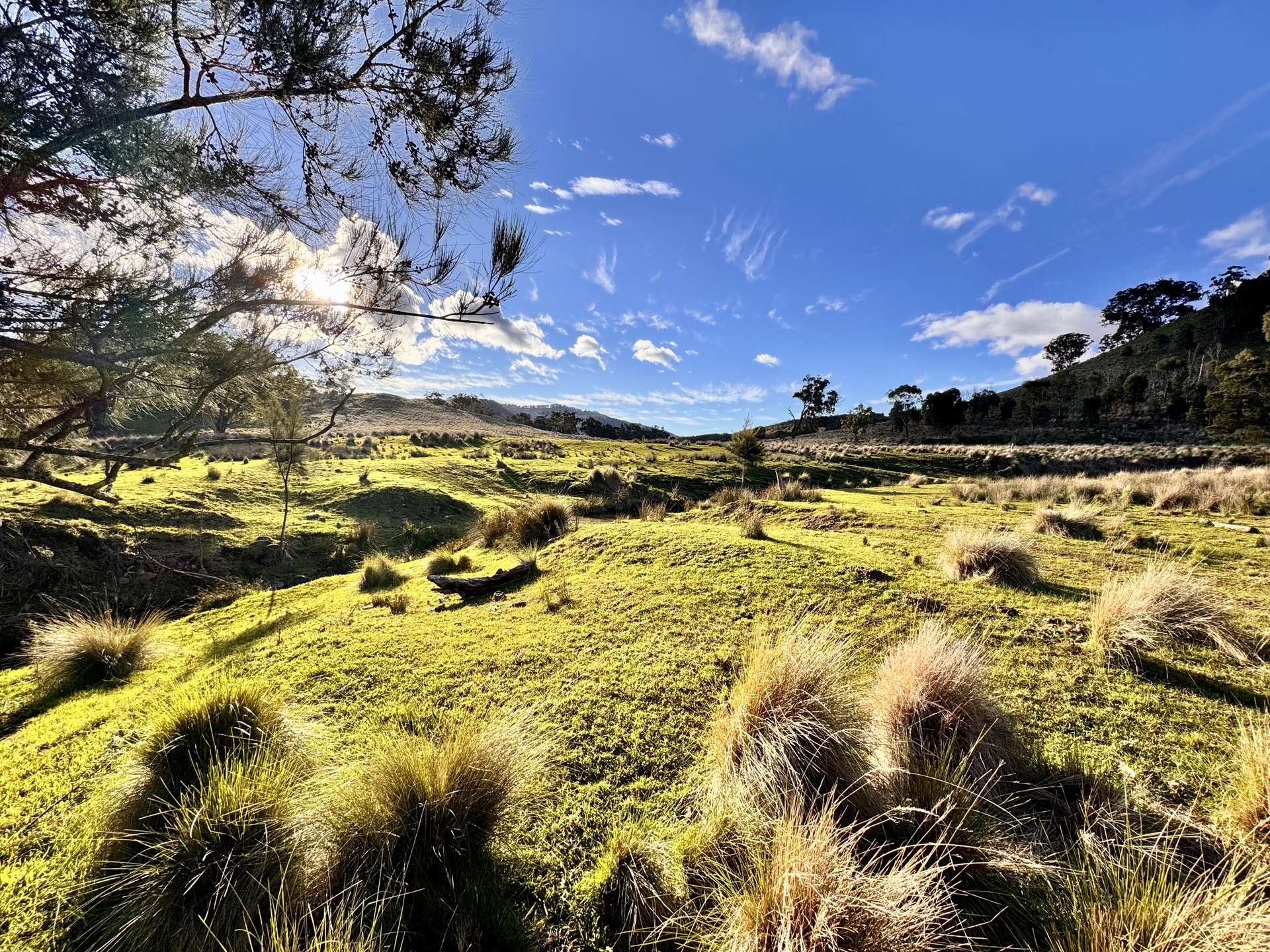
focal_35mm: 14
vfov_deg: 85.7
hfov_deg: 102.1
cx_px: 635
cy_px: 476
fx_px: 514
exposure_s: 1/1709
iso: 40
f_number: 2.2
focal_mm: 2.22
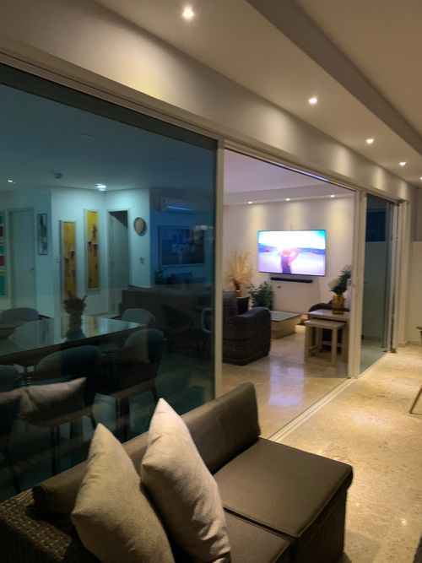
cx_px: 211
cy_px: 282
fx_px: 423
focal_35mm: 26
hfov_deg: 53.0
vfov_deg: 67.3
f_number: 1.8
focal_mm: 4.25
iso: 800
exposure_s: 1/30
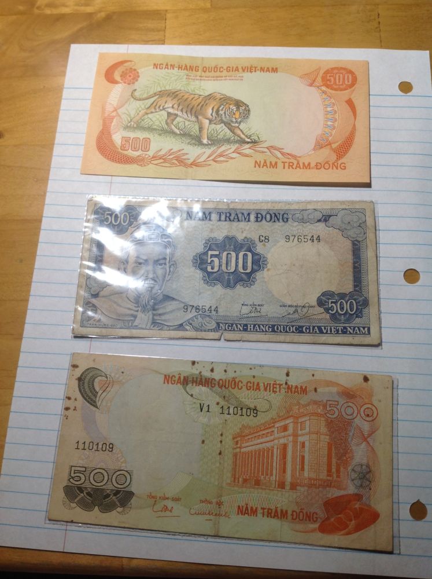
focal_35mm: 35
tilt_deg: -74.2
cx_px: 216
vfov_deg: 52.7
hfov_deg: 40.6
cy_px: 290
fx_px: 584
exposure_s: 1/30
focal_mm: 4.28
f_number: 2.4
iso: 50
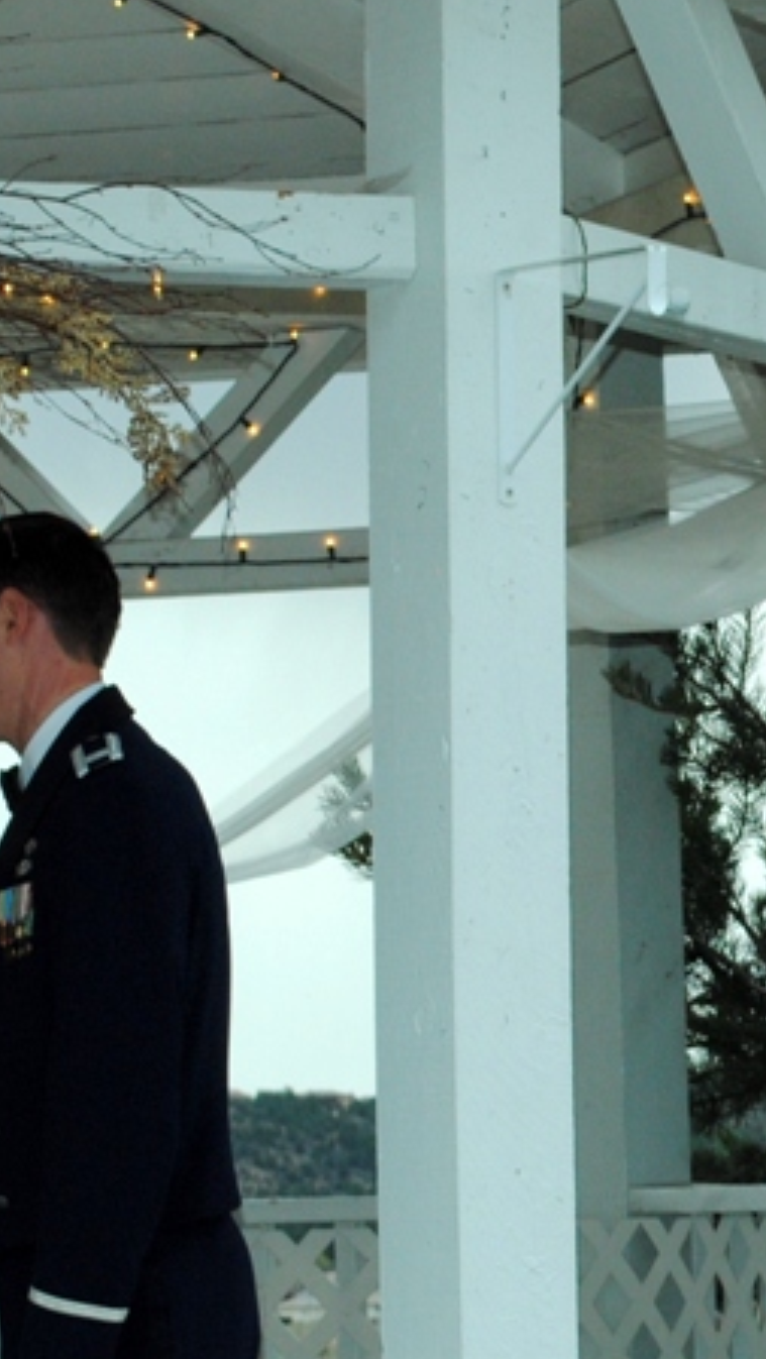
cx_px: 1093
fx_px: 6455
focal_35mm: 179
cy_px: 796
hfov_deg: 6.7
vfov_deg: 12.0
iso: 400
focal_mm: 44
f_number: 8
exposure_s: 1/60
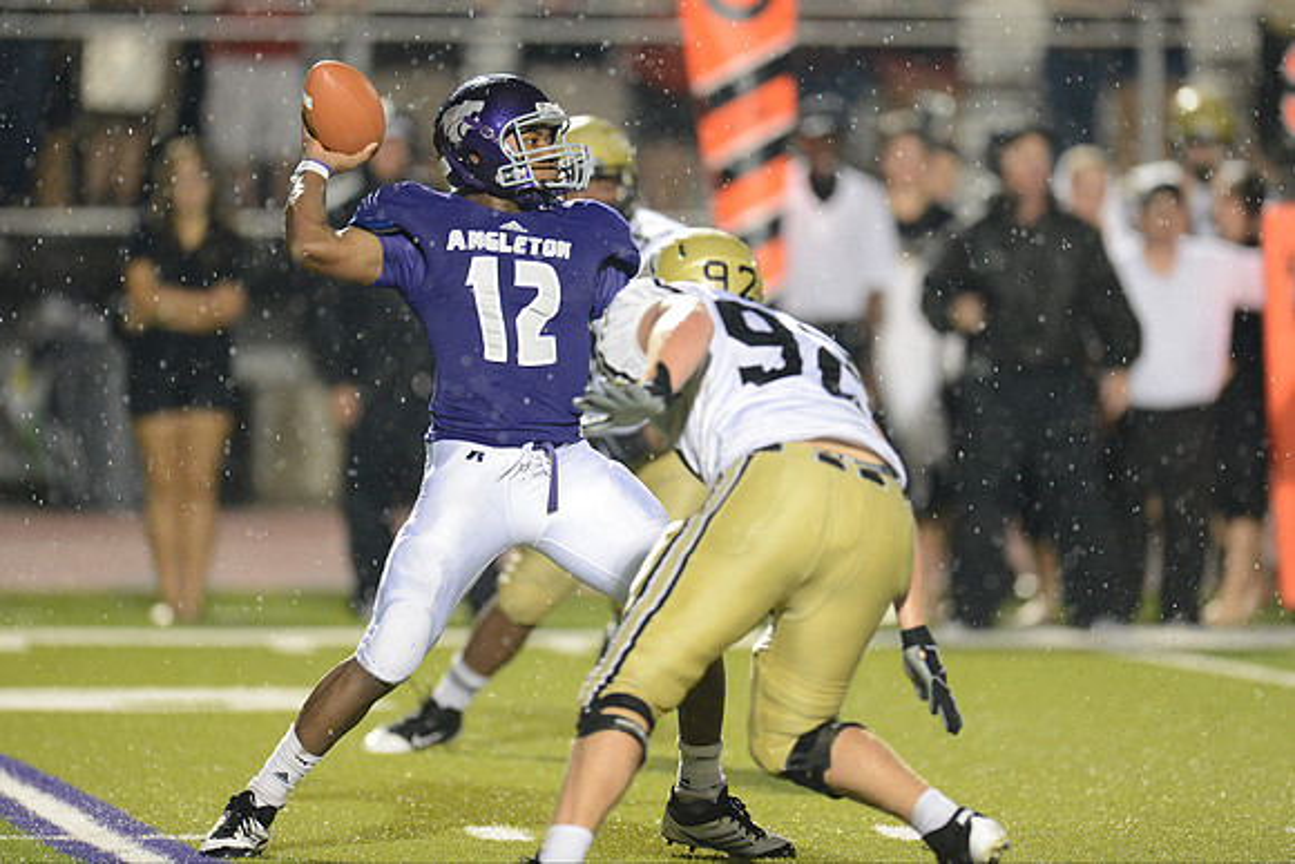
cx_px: 648
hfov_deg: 5.2
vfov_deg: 3.4
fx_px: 14392
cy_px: 432
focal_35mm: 400
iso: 5000
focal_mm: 400
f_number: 2.8
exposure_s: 1/1000
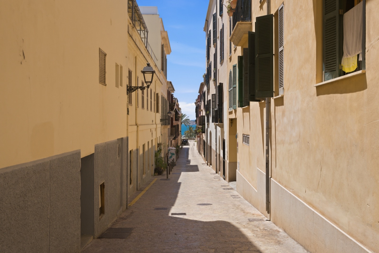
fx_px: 368
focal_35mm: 35
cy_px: 126
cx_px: 190
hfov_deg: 54.4
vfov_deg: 37.8
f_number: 8
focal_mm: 35
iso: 100
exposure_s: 1/640
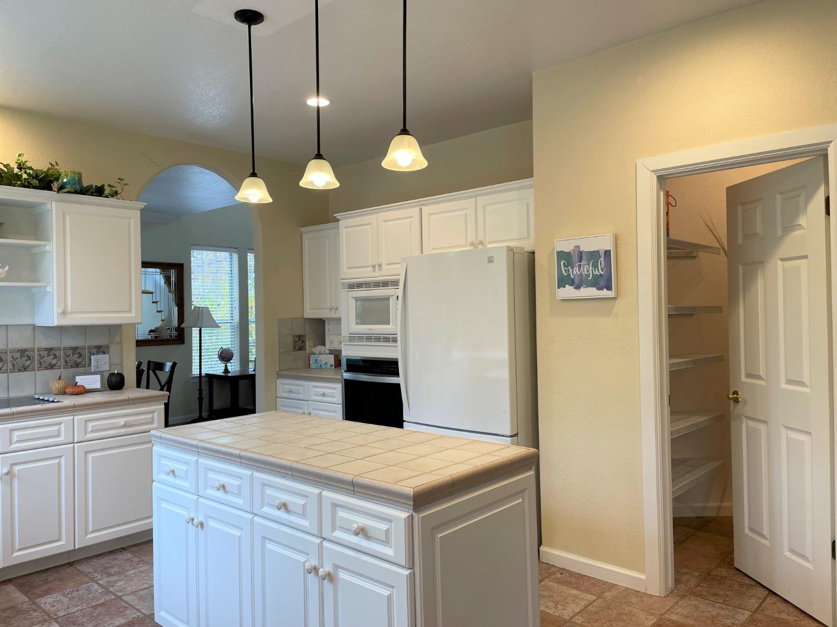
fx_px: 629
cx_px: 418
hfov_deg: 67.3
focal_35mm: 26
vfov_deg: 53.1
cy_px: 314
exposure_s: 1/120
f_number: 1.6
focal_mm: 4.2
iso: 50
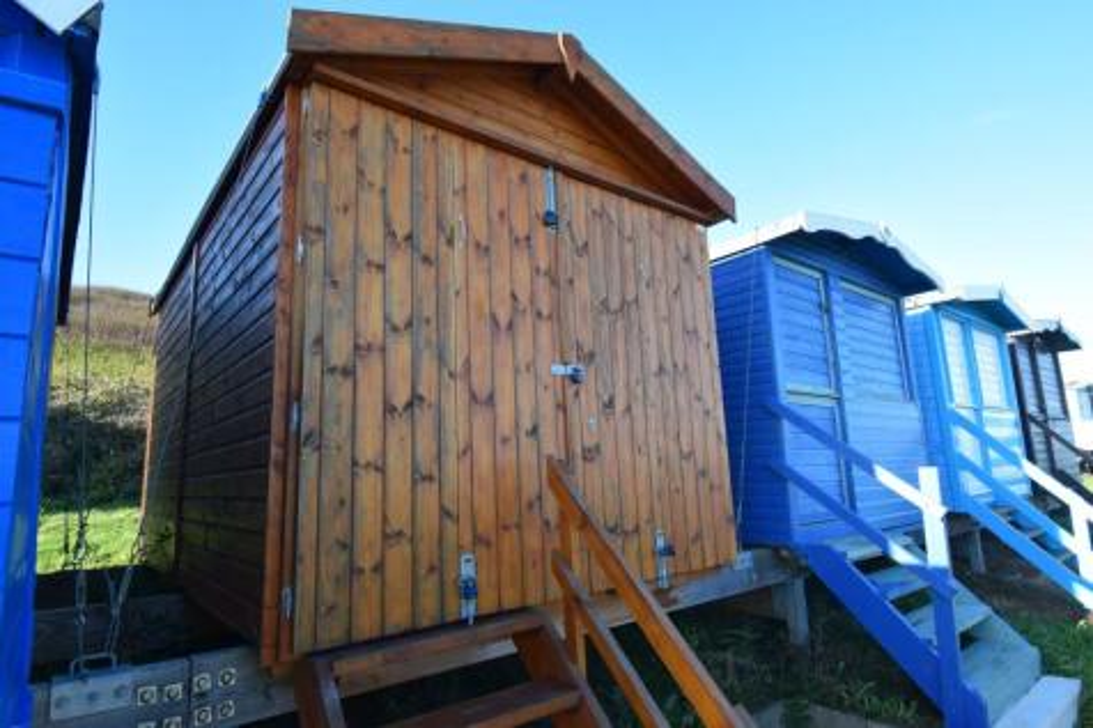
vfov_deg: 63.2
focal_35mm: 20
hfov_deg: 85.4
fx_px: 592
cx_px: 546
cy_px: 364
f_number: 9
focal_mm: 13
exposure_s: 1/160
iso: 400
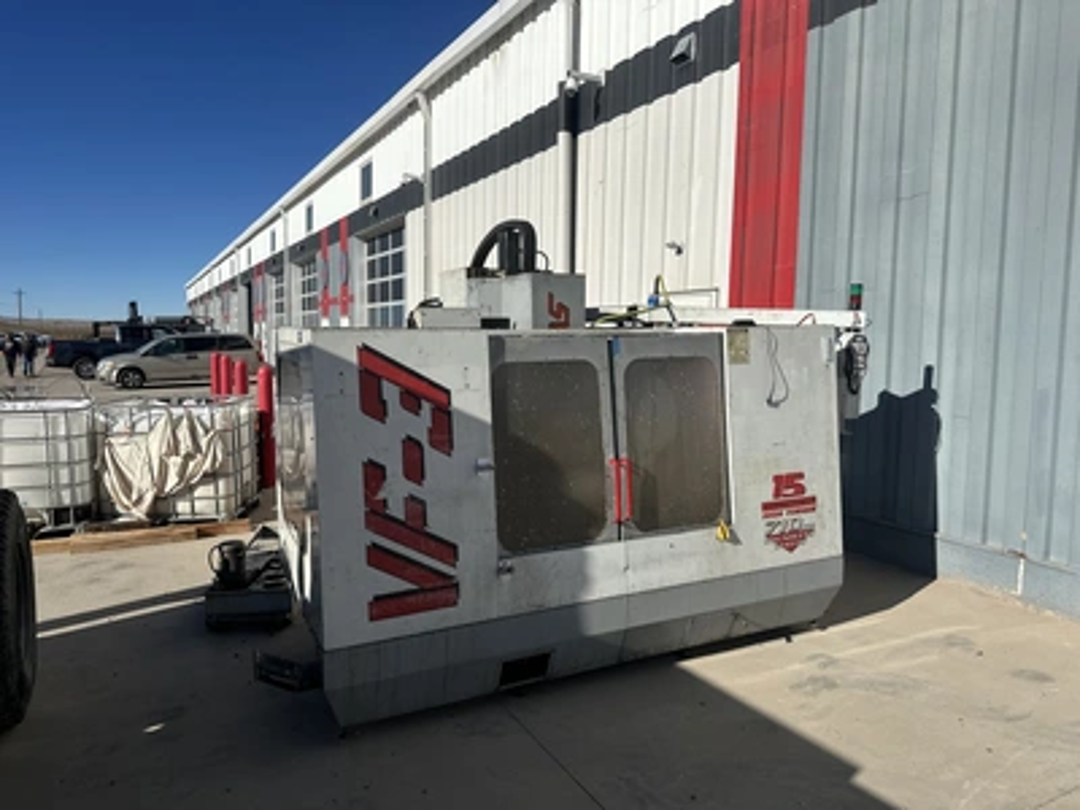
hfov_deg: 71.6
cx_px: 540
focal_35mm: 24
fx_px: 749
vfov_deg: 56.8
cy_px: 405
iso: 80
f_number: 1.78
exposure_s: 1/8197
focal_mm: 6.86
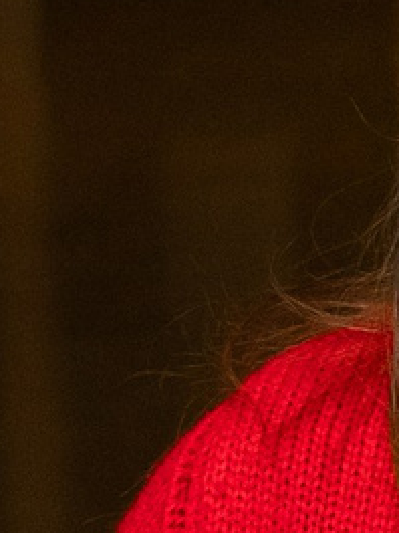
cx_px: 1918
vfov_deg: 5.0
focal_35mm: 397
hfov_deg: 3.5
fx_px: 6101
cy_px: 299
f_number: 2.8
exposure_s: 1/200
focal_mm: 33.1
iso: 1250
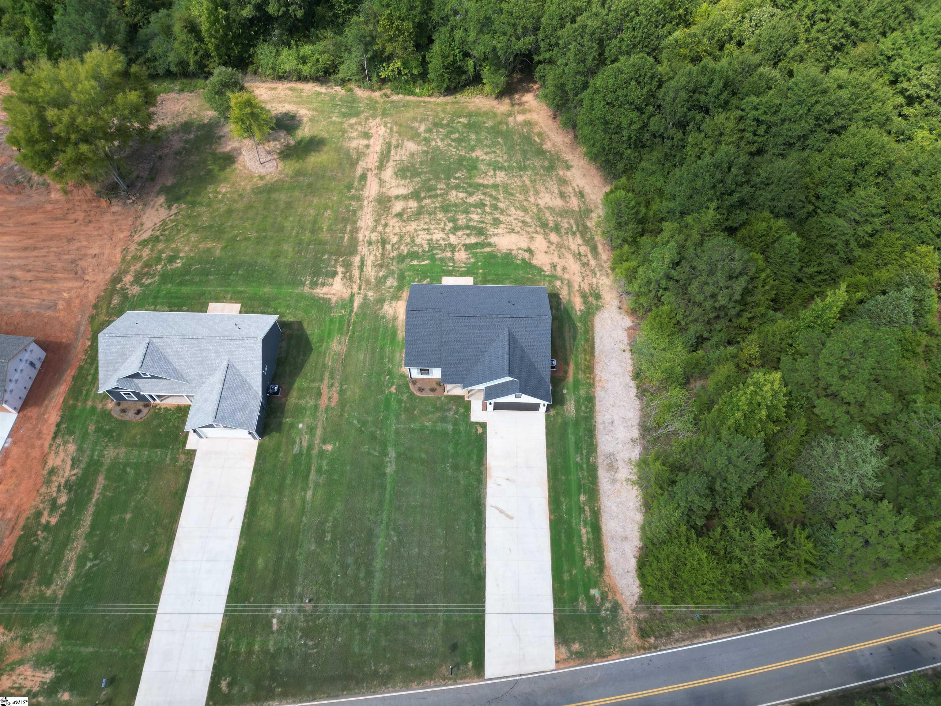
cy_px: 353
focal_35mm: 24
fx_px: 652
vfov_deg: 56.8
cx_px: 470
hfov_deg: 71.6
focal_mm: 6.72
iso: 140
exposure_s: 1/1250
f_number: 1.7
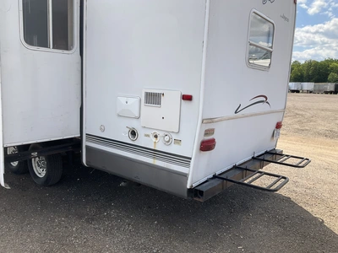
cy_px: 126
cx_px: 169
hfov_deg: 61.7
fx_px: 283
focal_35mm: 29
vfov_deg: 48.2
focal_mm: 3
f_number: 1.8
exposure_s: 1/1098
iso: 25
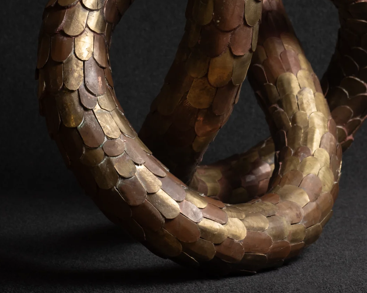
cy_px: 8
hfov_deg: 14.0
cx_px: 248
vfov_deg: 11.2
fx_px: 1488
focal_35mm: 137
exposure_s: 1/100
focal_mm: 60
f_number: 16
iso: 400
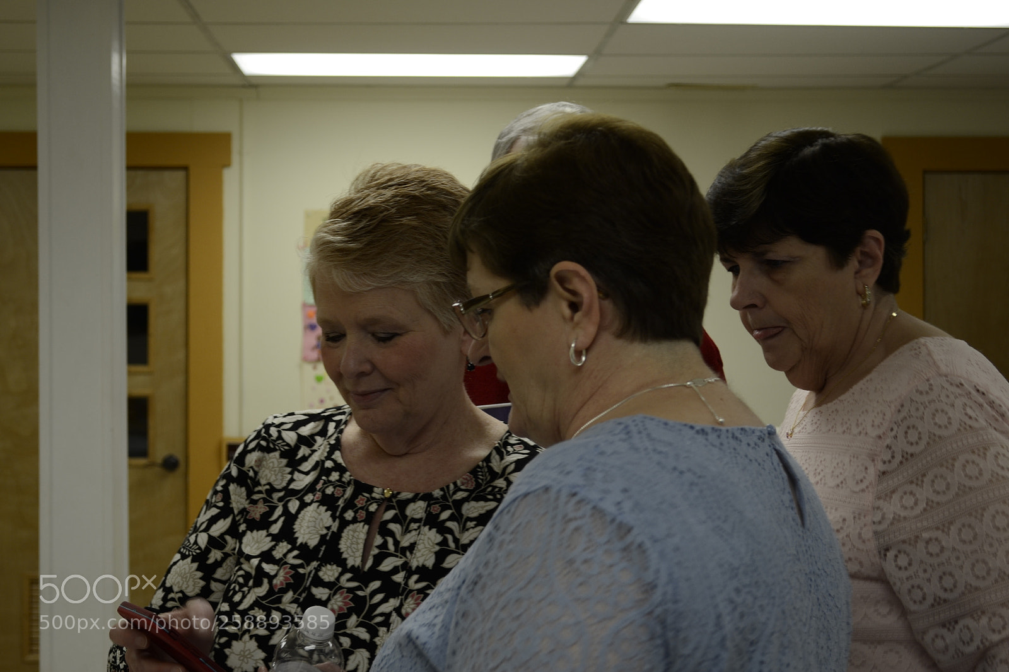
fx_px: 1849
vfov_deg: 20.6
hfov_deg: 30.5
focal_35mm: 66
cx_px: 504
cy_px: 336
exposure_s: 1/25
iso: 100
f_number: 5.3
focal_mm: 44
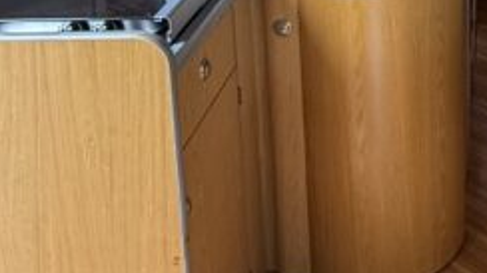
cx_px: 541
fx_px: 826
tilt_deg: -5.4
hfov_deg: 29.5
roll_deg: -4.3
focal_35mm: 64
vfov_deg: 16.7
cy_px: -165
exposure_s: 1/99
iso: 250
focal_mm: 2.22
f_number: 2.2
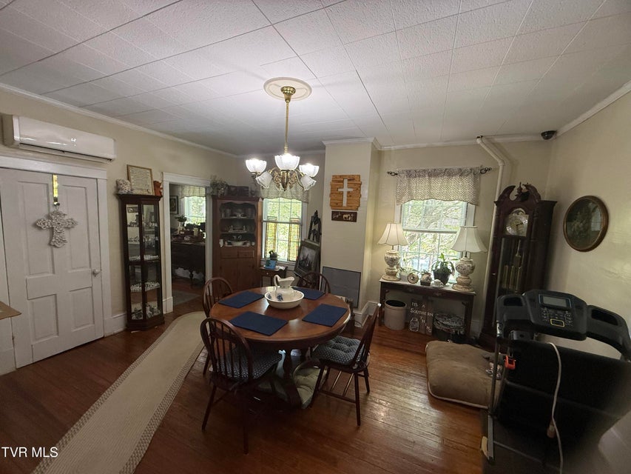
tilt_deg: -6.1
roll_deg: -1.9
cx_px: 316
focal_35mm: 14
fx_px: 255
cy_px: 237
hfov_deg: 102.1
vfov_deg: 85.7
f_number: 2.2
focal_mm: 2.22
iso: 320
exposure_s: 1/99
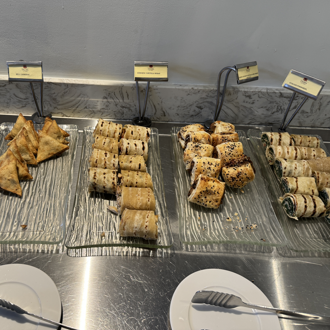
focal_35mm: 29
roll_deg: -3.8
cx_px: 133
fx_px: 313
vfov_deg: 55.6
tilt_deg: -42.5
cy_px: 162
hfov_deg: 55.2
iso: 125
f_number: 1.78
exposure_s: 1/50
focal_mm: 6.86
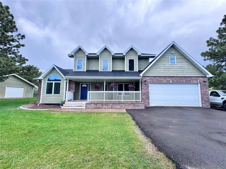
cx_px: 113
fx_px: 91
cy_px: 84
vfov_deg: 85.7
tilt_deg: +4.8
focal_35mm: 14
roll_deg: -1.2
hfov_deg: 102.1
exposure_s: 1/379
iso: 40
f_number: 2.2
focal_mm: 2.22
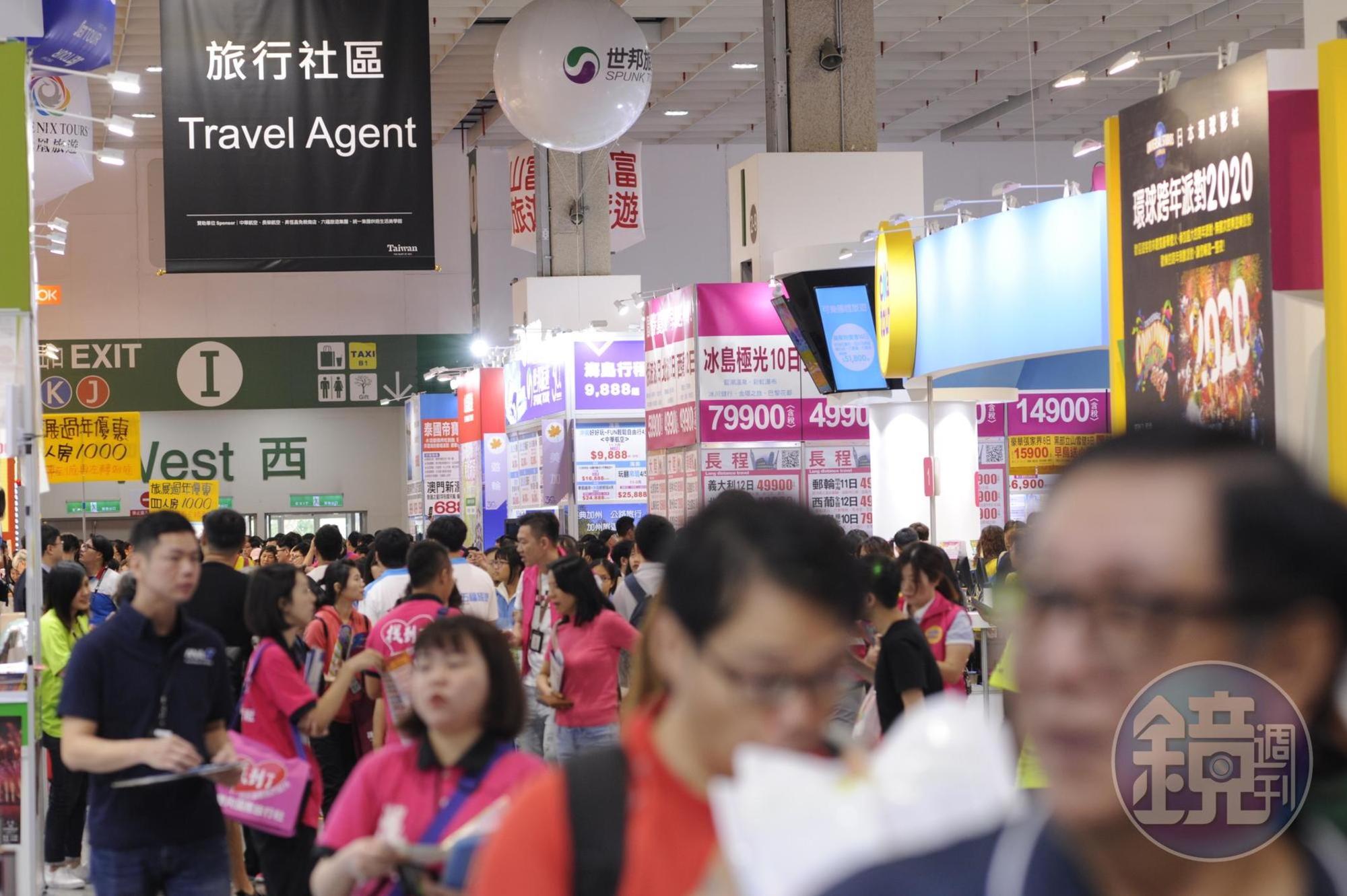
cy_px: 448
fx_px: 3926
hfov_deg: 19.5
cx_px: 674
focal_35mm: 105
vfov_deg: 13.0
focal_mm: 105
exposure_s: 1/125
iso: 1000
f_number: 4
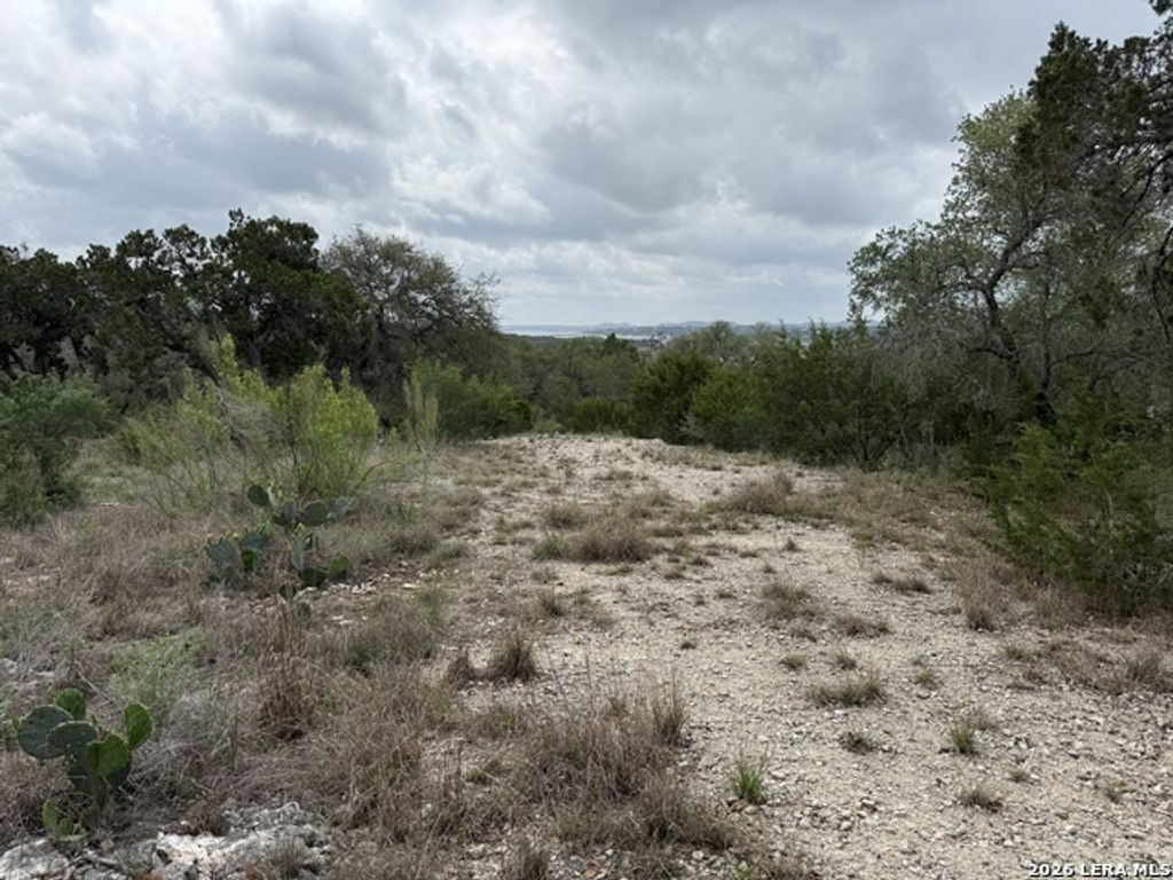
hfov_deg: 71.6
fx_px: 813
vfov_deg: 56.8
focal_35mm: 24
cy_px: 440
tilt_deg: -7.9
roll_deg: -0.1
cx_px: 586
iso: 80
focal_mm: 6.76
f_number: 1.78
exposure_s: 1/4975
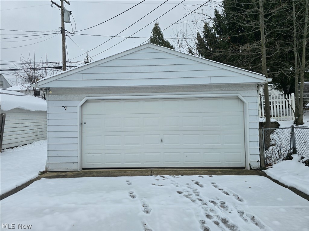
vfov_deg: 58.9
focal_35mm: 23
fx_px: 205
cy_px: 116
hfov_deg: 73.9
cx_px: 154
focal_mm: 6.3
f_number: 1.7
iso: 12
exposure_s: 1/296
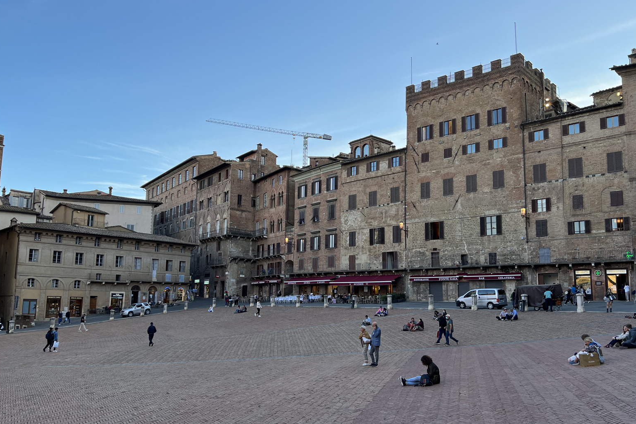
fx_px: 495
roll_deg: -0.8
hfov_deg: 65.5
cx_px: 317
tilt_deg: +6.9
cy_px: 240
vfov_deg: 46.3
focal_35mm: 28
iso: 50
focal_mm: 5.7
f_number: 1.5
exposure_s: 1/808
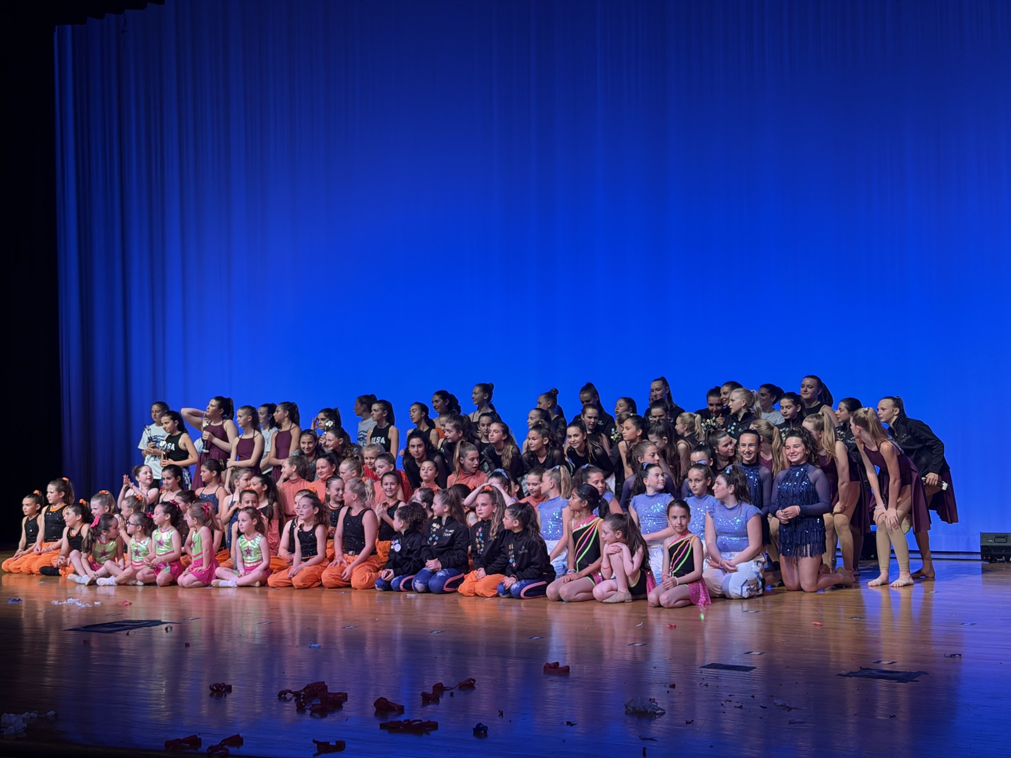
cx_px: 506
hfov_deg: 39.7
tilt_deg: +2.3
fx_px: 1402
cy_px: 379
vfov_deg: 30.3
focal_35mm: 48
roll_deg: +1.3
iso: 125
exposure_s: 1/60
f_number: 1.78
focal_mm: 6.76
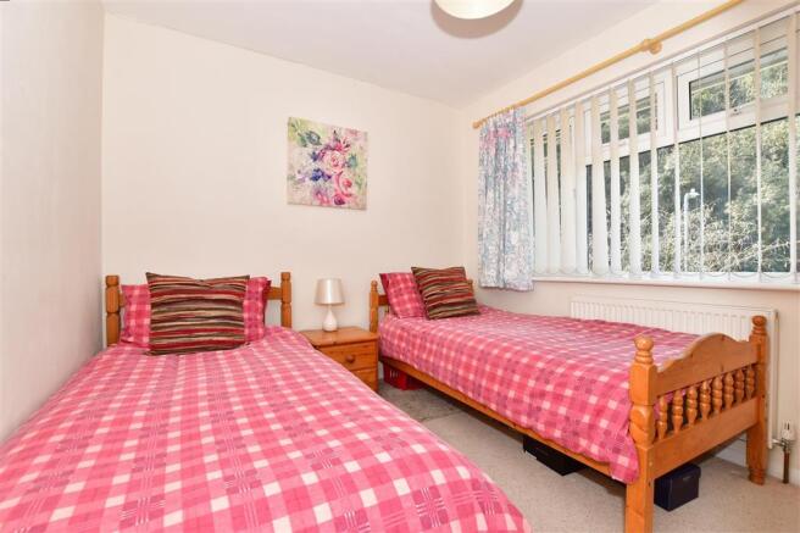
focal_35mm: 15
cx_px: 400
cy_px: 266
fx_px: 333
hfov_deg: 100.4
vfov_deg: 77.3
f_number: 8
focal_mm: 10
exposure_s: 1/80
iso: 400
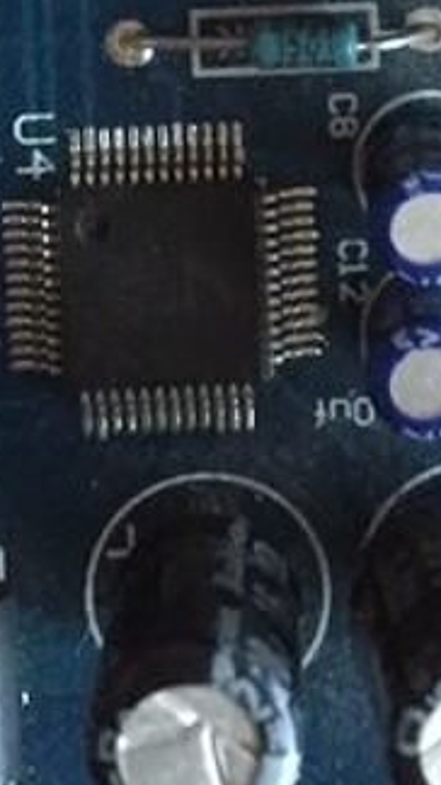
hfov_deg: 9.3
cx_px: 303
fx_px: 2705
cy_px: -256
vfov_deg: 15.6
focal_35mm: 130
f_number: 2.2
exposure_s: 1/17
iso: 320
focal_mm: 4.15
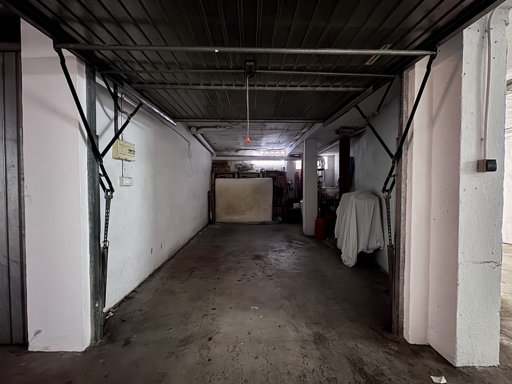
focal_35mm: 14
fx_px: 207
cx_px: 256
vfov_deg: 85.7
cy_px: 192
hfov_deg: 102.1
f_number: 2.2
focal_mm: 2.22
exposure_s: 1/8
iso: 800
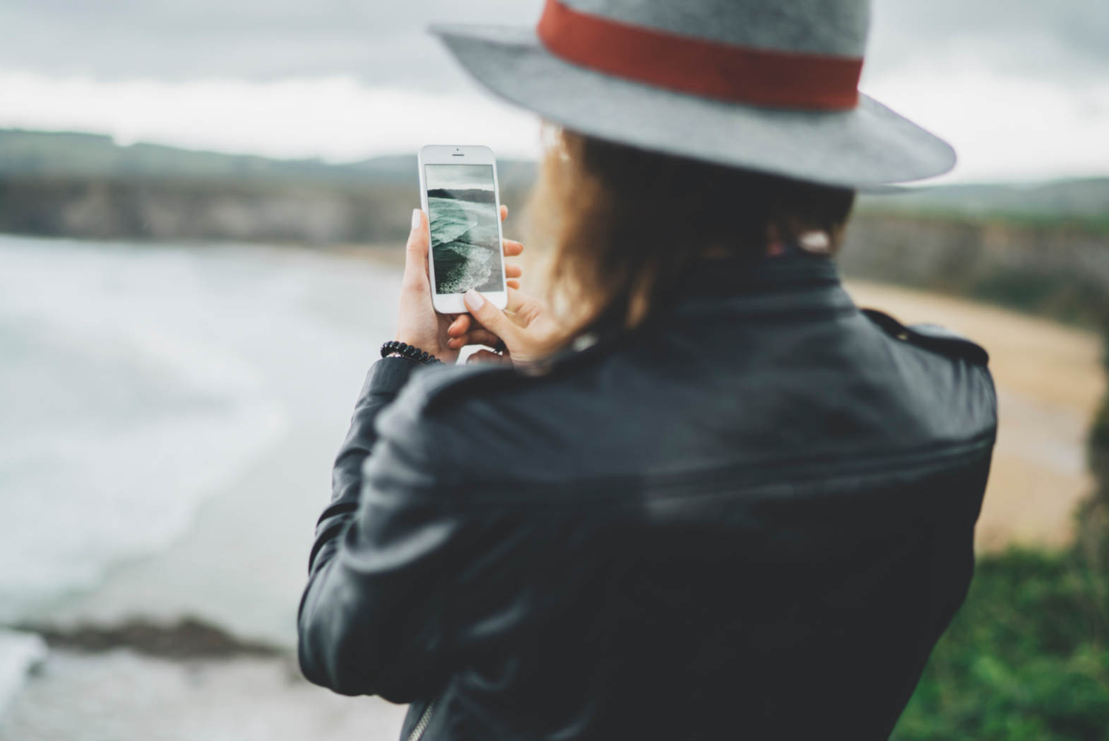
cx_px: 561
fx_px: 1325
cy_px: 410
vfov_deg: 31.2
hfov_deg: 45.4
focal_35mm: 43
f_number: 1.4
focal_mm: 35
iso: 100
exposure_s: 1/400
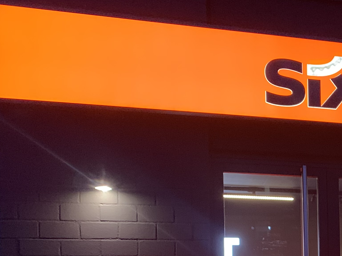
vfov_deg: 20.4
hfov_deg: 24.9
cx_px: 441
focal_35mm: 68
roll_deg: +0.3
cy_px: 299
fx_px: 672
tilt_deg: -0.7
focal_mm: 4.25
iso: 500
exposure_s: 1/30
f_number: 1.8
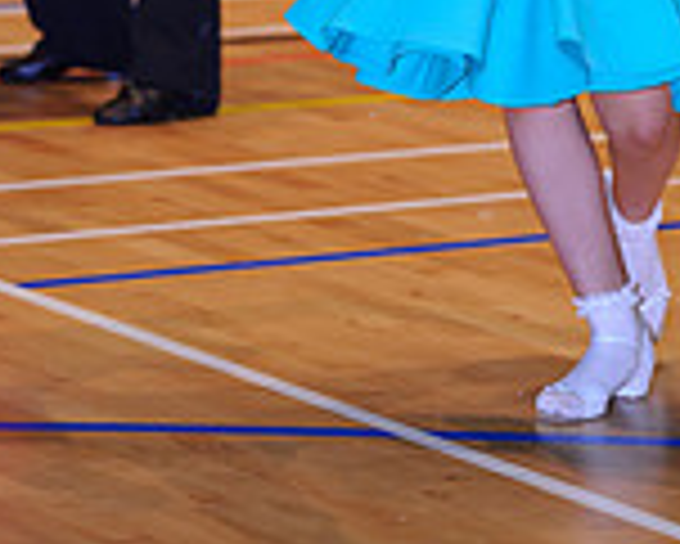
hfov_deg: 6.0
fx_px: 6525
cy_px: -373
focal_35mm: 324
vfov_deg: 4.7
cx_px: 466
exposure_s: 1/250
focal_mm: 116
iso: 800
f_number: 3.2
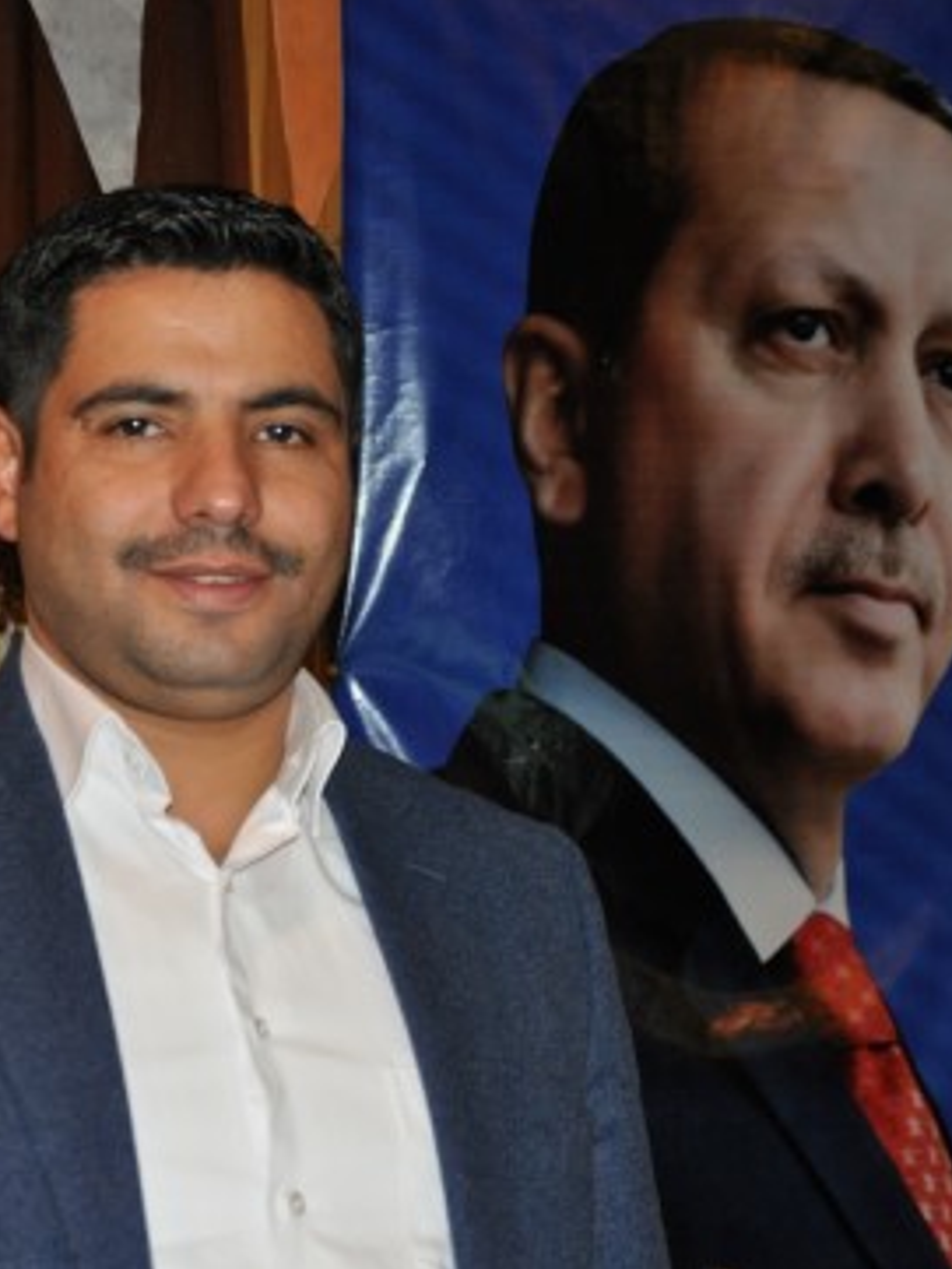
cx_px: 316
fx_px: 2812
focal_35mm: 77
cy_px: 634
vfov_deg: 25.4
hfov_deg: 19.2
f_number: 4.5
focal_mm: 35
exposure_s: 1/60
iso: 800
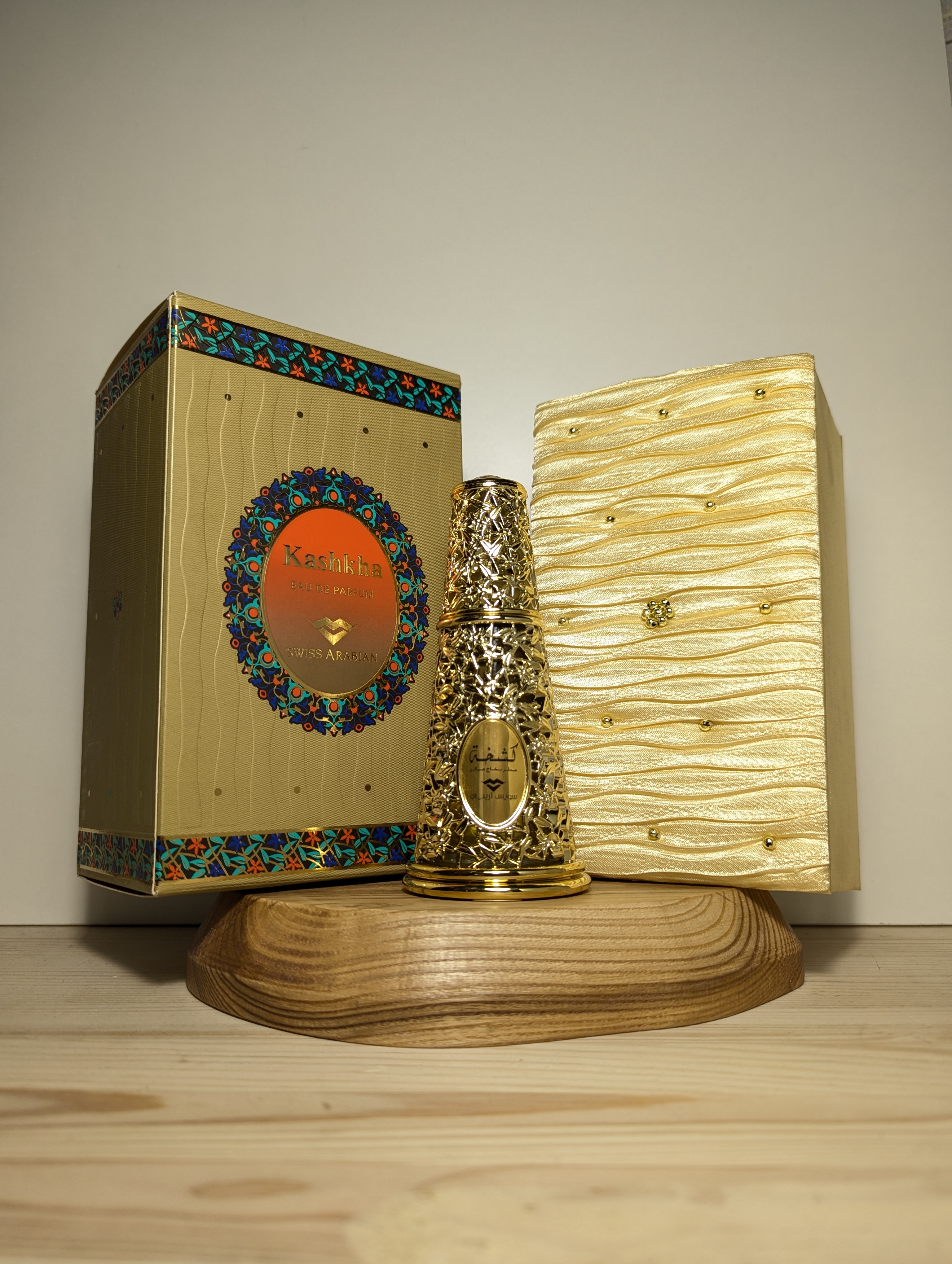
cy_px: 632
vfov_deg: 71.5
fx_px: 878
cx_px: 476
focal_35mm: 24
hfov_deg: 56.9
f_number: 1.85
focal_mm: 6.81
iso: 71
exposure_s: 1/100
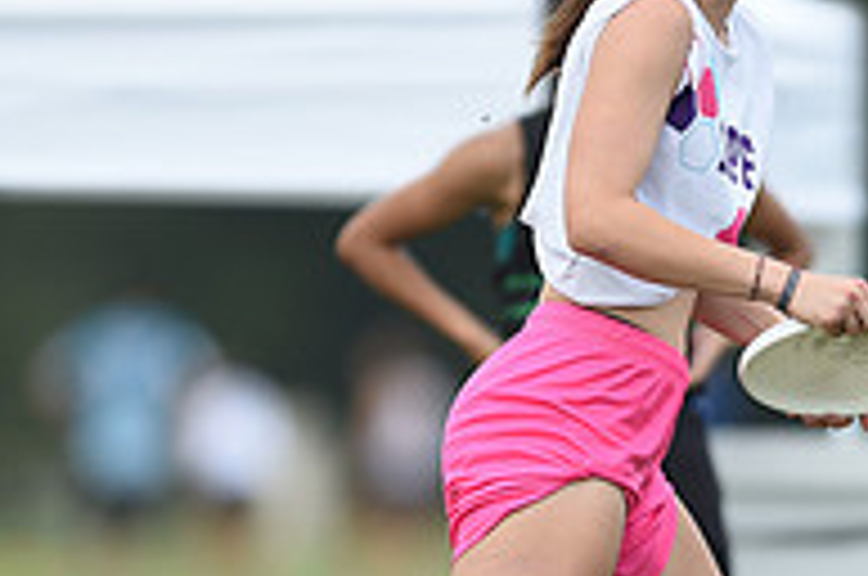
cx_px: 603
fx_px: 28957
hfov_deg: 1.7
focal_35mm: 1203
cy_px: 387
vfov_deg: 1.1
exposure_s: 1/1000
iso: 125
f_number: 2.8
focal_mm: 400
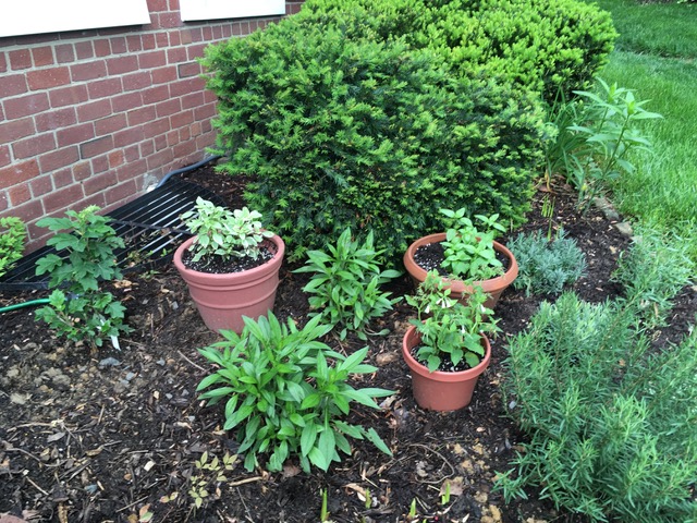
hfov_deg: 61.7
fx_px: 584
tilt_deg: -25.7
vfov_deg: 48.2
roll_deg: +1.0
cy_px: 262
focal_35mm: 29
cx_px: 348
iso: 25
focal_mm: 4.15
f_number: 2.2
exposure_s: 1/60
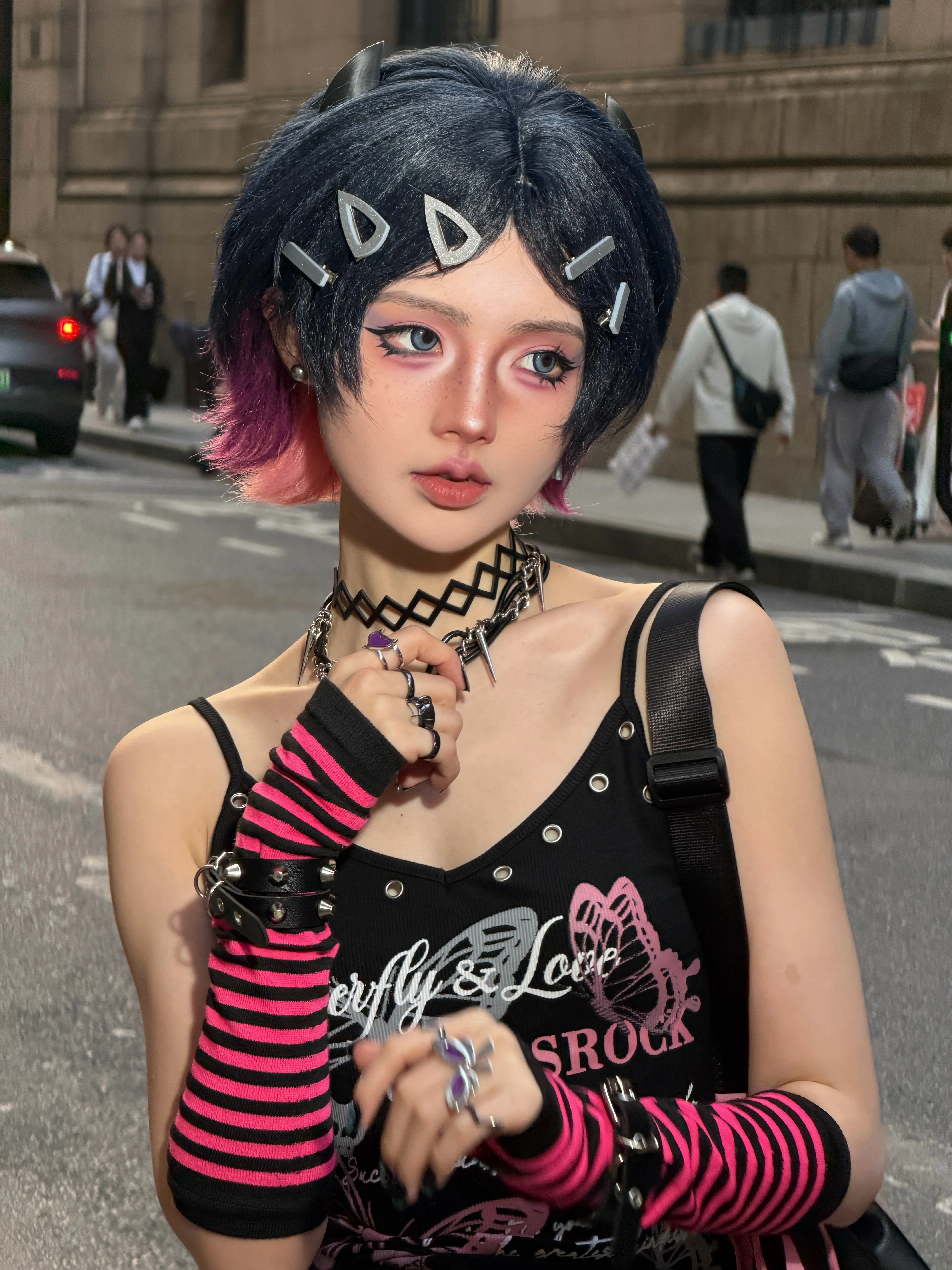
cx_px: 476
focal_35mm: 100
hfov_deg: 14.8
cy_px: 635
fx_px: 3667
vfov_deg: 19.6
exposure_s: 1/121
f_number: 2.8
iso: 200
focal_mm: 16.89
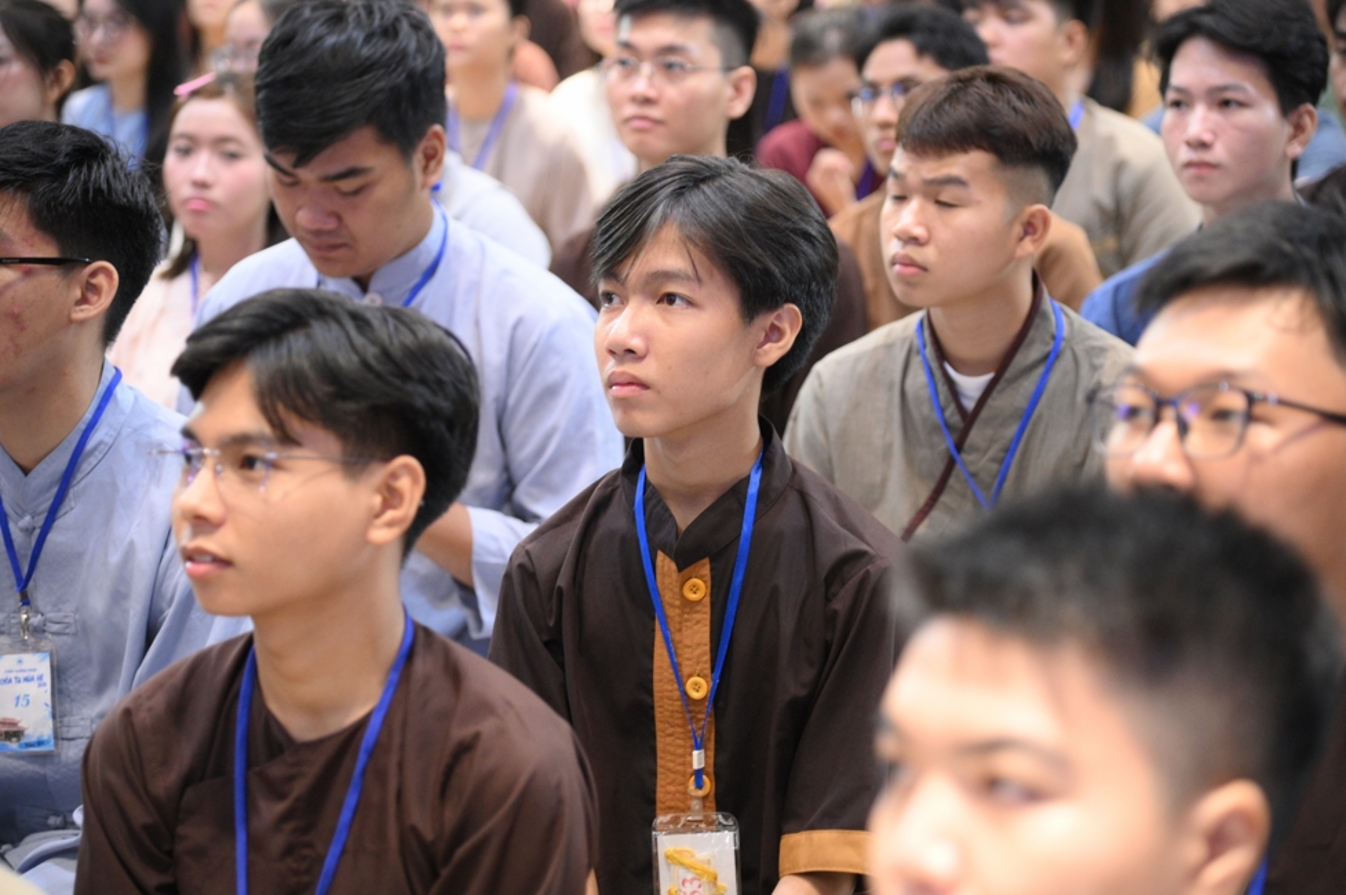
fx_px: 3923
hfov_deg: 19.5
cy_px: 448
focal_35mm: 105
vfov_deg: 13.0
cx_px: 673
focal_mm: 105
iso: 5000
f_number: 4
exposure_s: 1/100
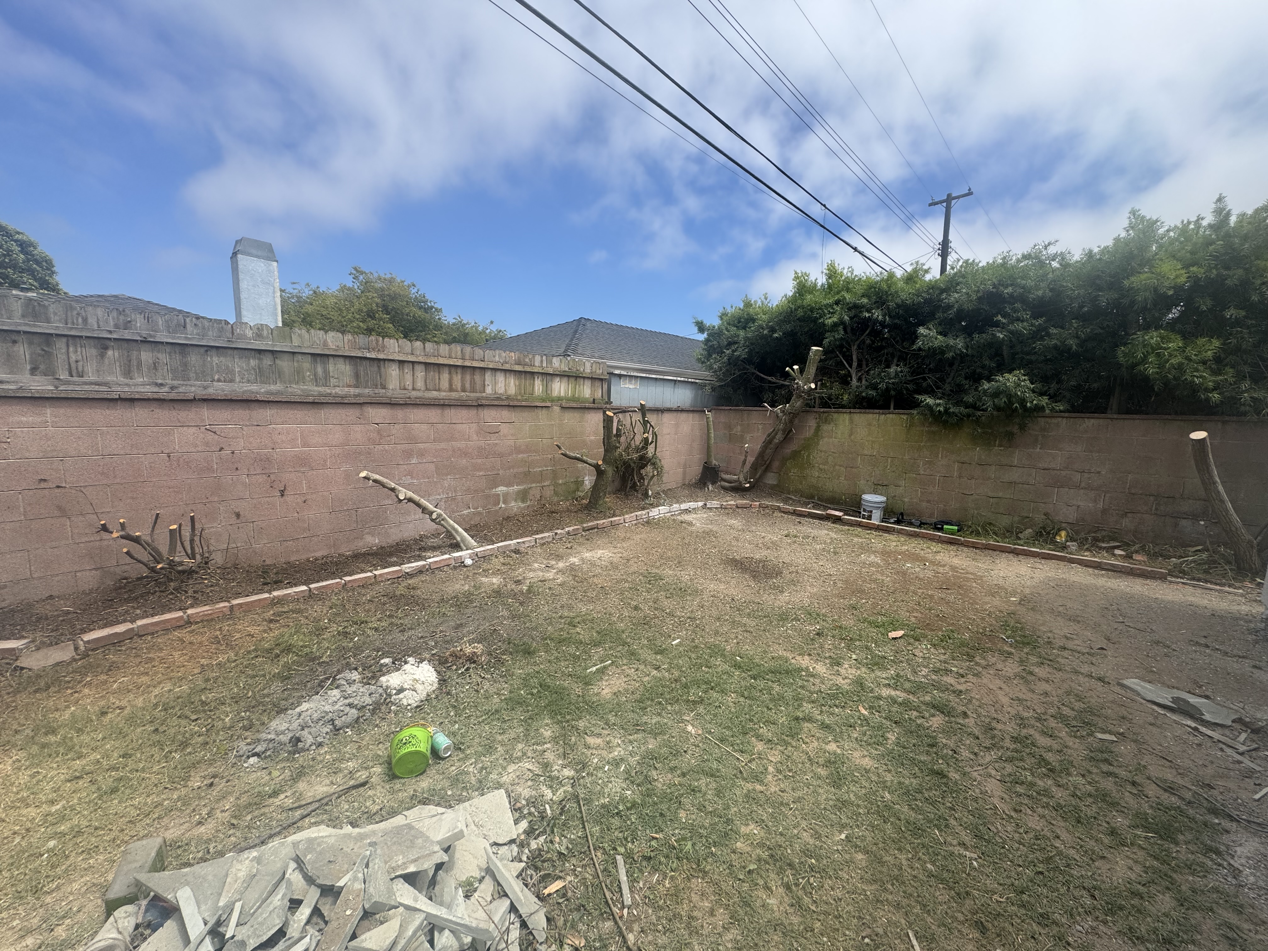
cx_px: 634
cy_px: 476
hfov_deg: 102.1
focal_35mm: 14
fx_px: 513
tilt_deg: -8.5
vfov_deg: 85.7
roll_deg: -1.6
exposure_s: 1/1536
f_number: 2.2
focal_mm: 2.22
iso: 50
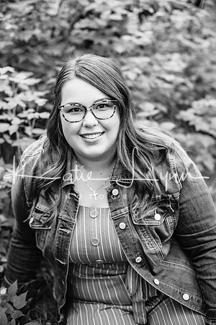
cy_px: 162
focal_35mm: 50
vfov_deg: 39.6
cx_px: 108
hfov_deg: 27.0
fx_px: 450
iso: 640
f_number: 2.8
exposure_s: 1/250
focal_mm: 50
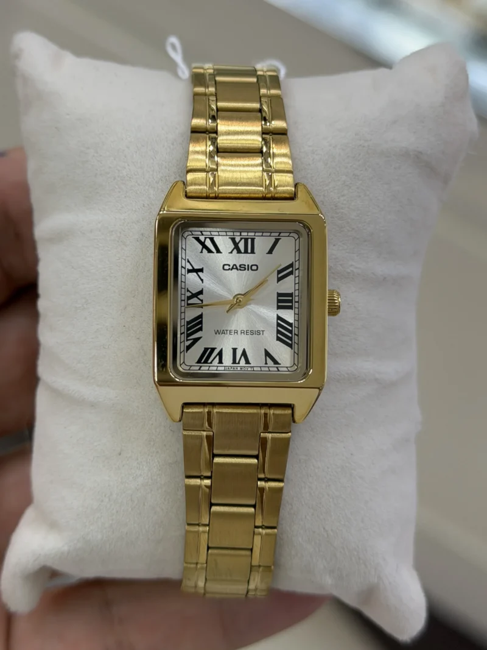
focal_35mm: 48
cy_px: 325
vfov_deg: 39.7
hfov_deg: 30.3
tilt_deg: -63.0
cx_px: 244
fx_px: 901
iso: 64
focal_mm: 6.76
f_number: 1.78
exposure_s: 1/478
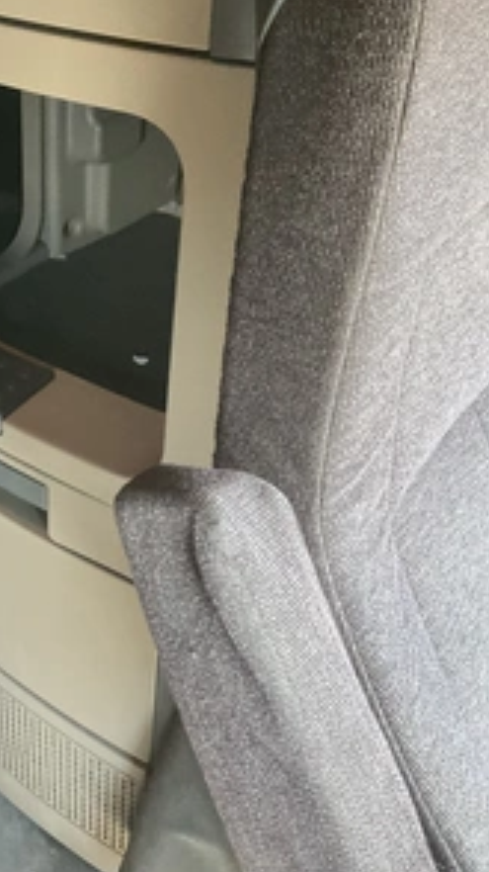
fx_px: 993
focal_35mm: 43
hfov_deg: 26.1
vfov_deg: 47.4
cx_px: -9
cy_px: 433
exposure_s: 1/60
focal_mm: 3
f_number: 1.8
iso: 250
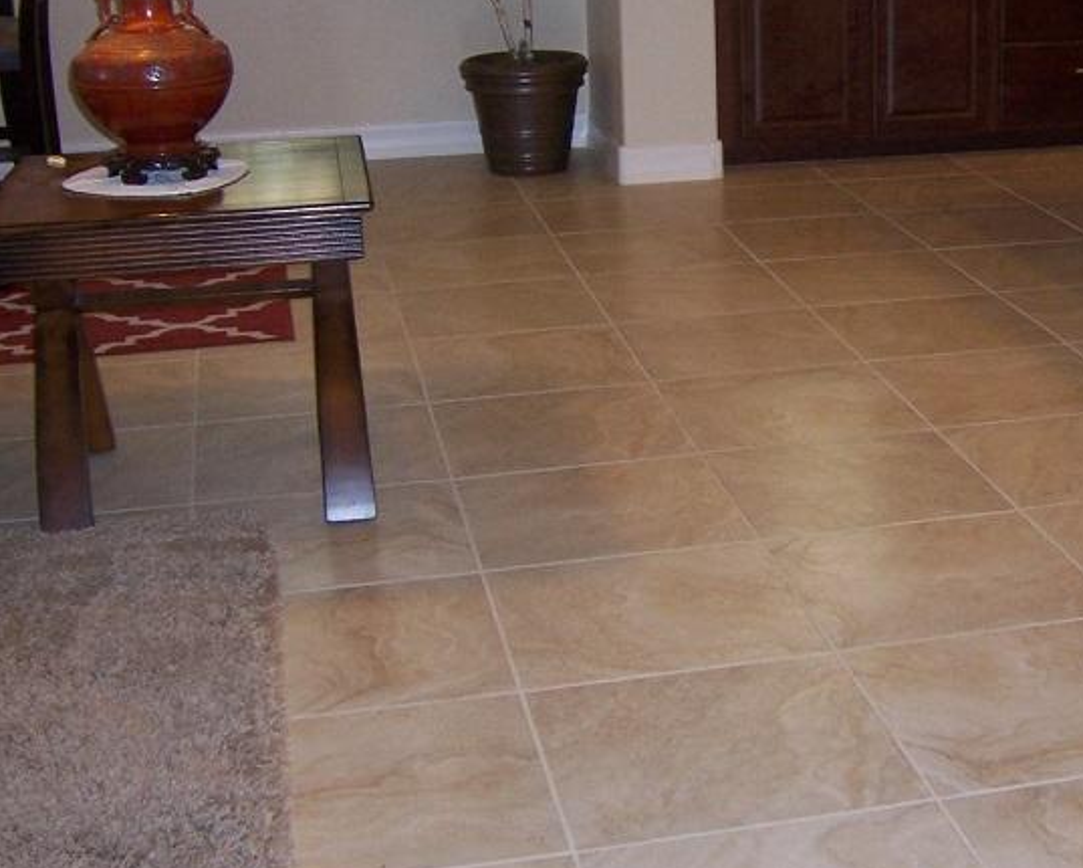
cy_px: 342
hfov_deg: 30.2
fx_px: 1956
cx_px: 873
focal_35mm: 61
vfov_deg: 24.9
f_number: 2.8
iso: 125
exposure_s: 1/60
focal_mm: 6.2
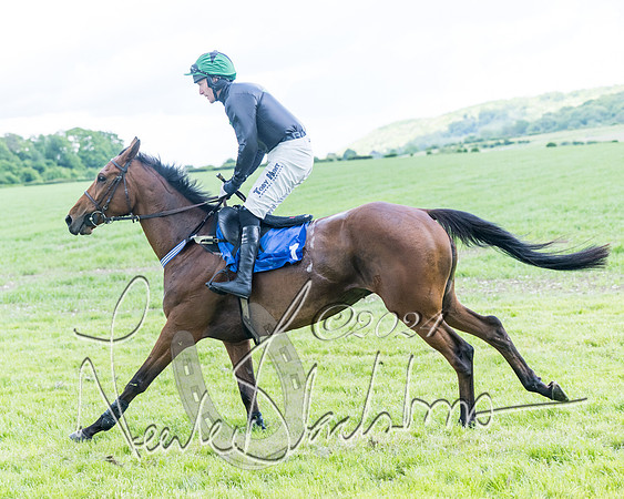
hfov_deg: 22.9
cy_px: 244
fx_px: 1539
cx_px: 260
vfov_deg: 18.4
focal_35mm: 83
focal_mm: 70
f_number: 4
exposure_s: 1/1600
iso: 800
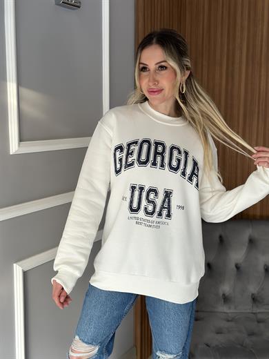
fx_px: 497
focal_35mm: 48
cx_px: 134
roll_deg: -0.5
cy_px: 180
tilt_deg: -8.1
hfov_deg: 30.3
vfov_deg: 39.7
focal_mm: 6.86
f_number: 1.78
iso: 250
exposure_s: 1/60
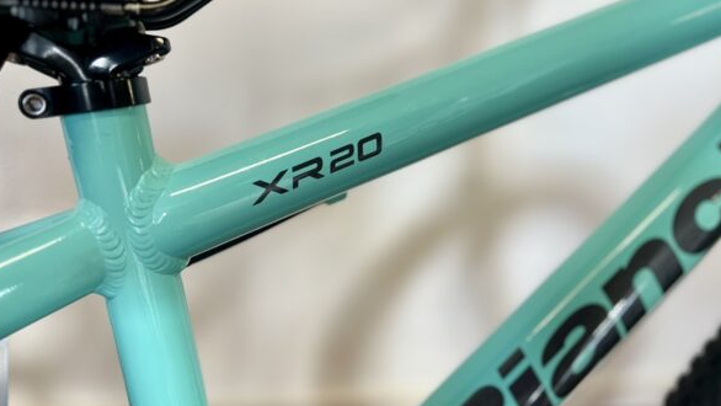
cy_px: 178
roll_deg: -11.2
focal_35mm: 29
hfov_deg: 66.0
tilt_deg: -14.0
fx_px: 555
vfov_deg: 40.1
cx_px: 354
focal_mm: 5.1
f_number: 1.6
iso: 100
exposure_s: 1/100
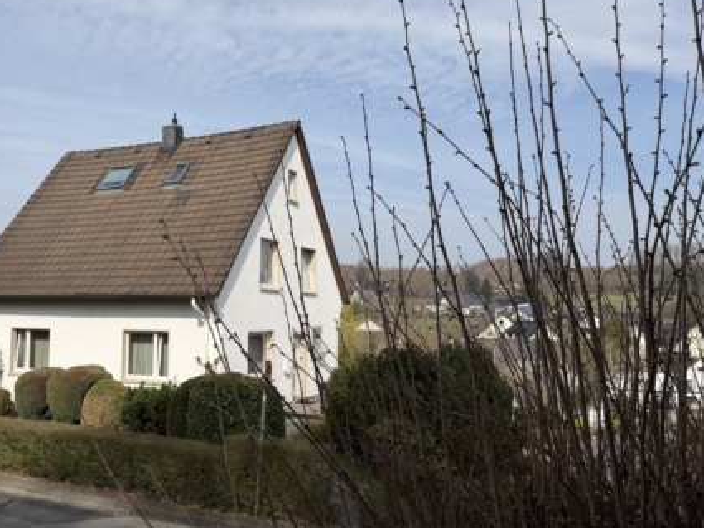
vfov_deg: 42.9
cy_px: 286
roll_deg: -0.7
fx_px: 671
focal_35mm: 33
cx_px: 237
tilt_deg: +1.9
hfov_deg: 54.3
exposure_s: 1/6173
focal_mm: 6.76
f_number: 1.78
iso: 80
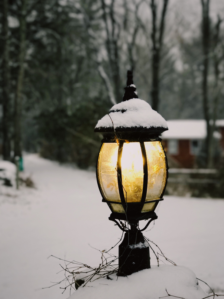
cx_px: 112
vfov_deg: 33.8
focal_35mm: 57
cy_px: 150
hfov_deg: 25.7
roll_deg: +2.0
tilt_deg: +0.5
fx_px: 492
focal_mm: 6.6
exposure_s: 1/60
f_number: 2.8
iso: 50
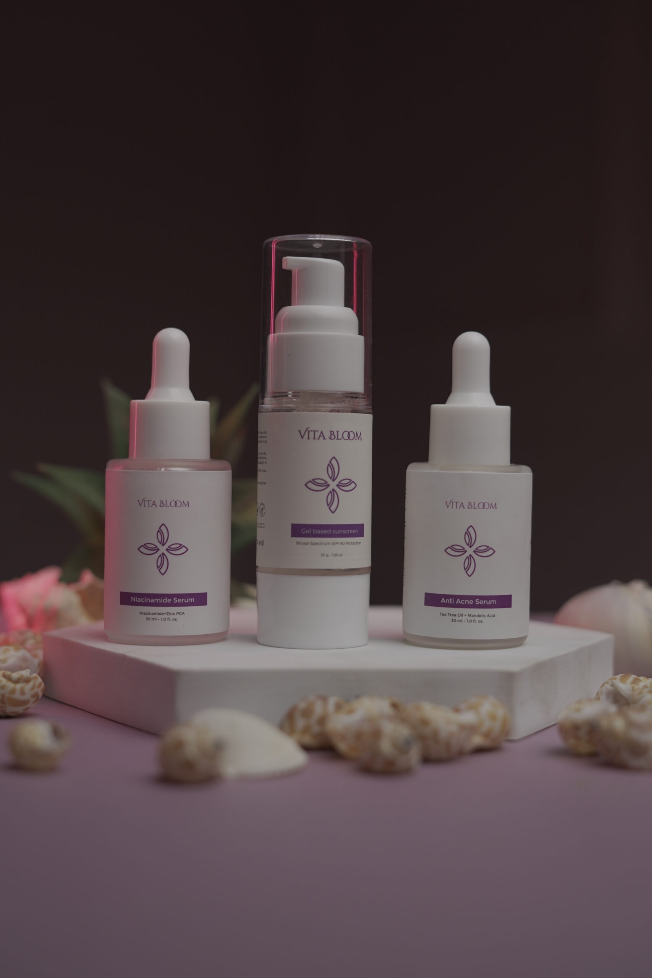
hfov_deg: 27.0
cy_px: 489
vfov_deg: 39.6
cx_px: 326
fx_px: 1358
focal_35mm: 50
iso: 400
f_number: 3.2
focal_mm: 50
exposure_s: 1/160
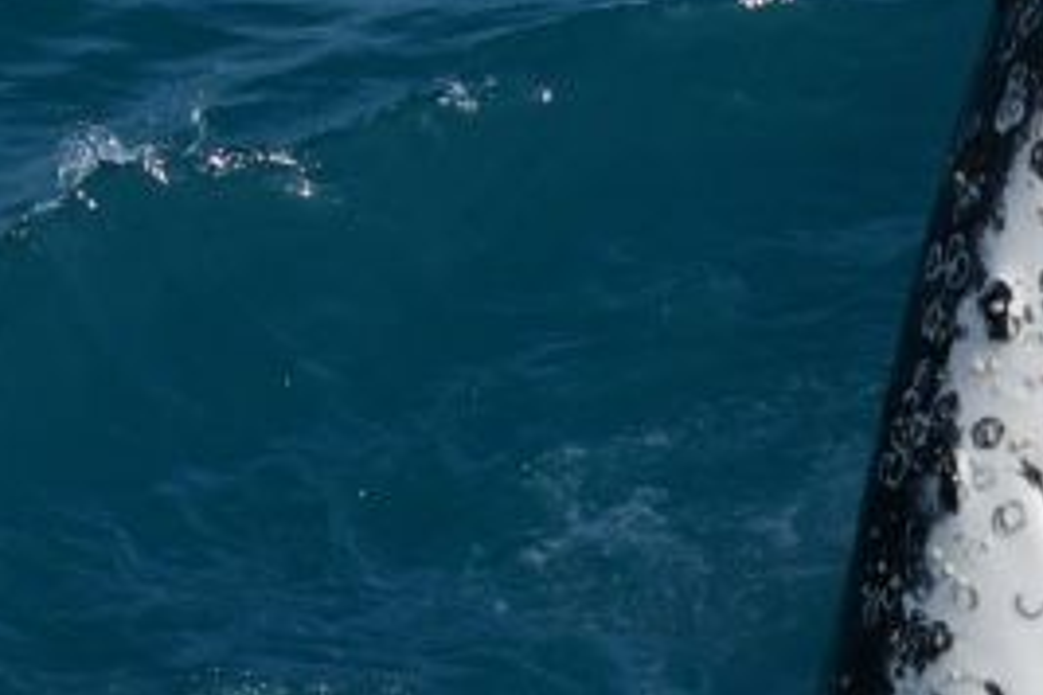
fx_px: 5215
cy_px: 178
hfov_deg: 11.1
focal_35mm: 180
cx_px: 1422
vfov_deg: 7.6
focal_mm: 60
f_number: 5
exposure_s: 1/8000
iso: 560
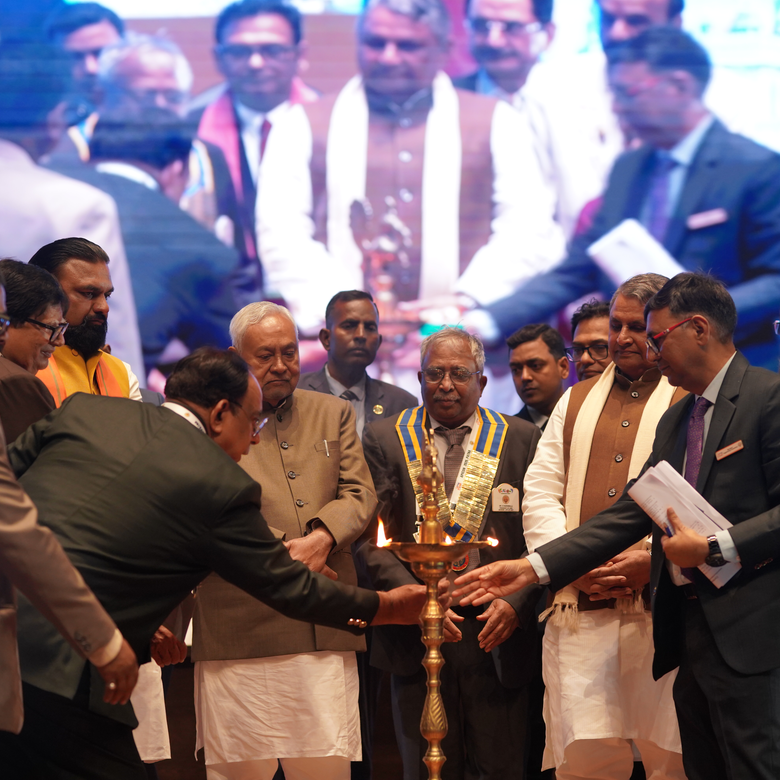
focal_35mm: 109
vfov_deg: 16.0
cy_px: 392
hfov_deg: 16.0
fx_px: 2779
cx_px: 397
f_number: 2
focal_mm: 85
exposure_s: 1/400
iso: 1600
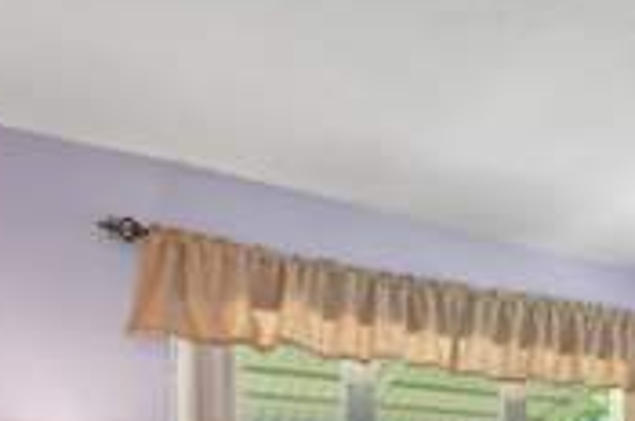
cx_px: 642
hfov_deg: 39.1
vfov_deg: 26.3
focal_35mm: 44
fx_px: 775
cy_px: 532
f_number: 11
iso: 500
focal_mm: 16
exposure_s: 1/1.67
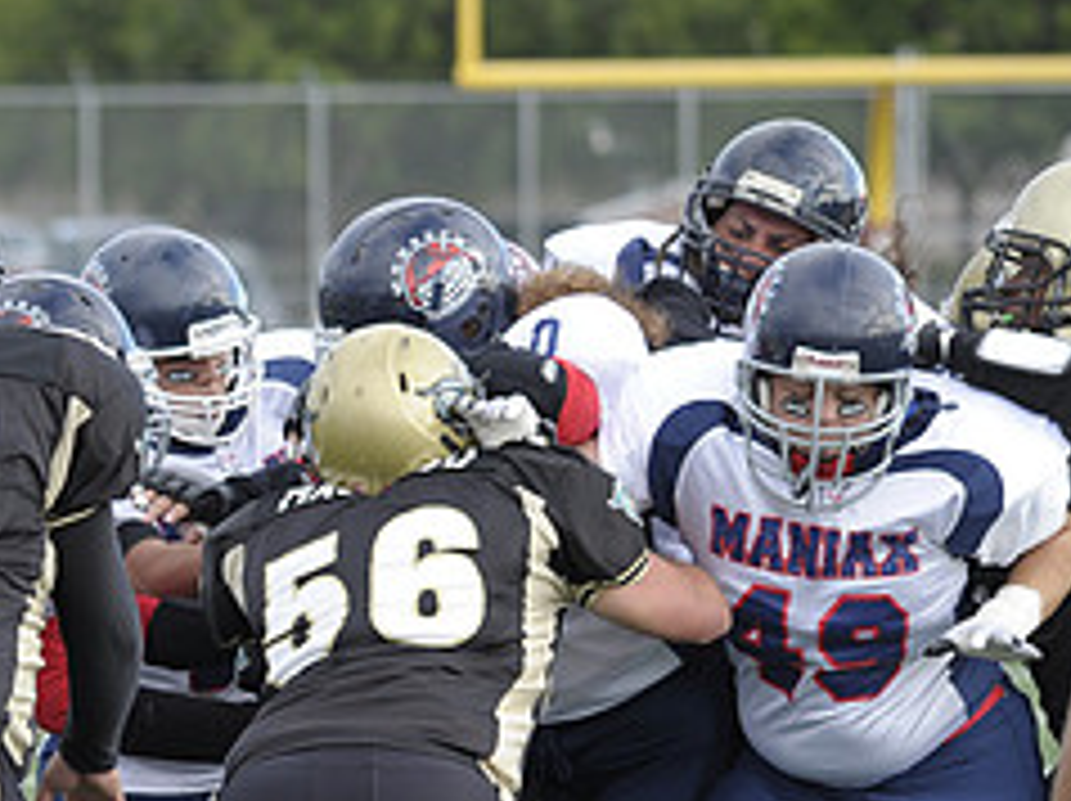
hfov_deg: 4.5
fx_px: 13754
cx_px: 112
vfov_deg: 3.3
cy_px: 702
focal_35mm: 445
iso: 1100
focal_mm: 190
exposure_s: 1/1000
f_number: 5.3
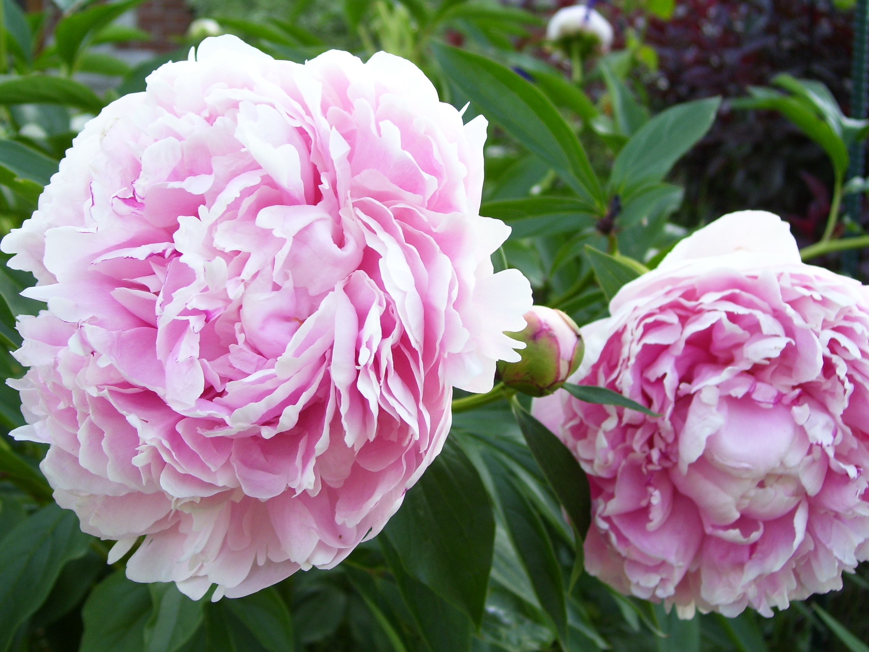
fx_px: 1155
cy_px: 326
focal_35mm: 46
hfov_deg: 41.2
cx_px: 434
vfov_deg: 31.5
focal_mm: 7.6
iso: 80
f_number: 3
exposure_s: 1/180
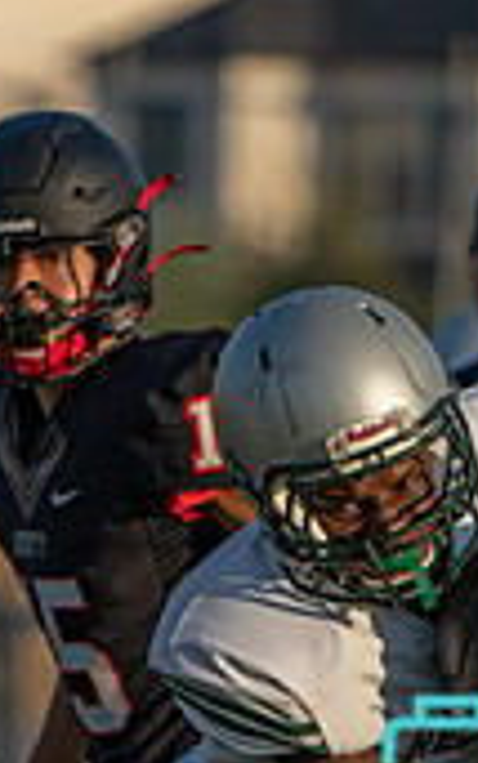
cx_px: 238
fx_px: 29260
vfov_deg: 1.5
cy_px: 906
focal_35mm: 1405
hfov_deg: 0.9
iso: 200
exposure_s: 1/1250
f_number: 5.6
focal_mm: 300
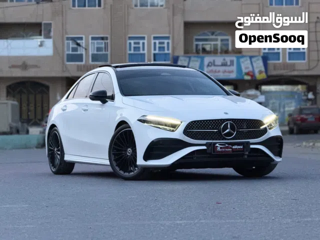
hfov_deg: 16.4
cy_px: 120
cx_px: 160
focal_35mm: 120
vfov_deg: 12.3
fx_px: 1109
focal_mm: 15.66
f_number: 2.8
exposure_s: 1/48
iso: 800
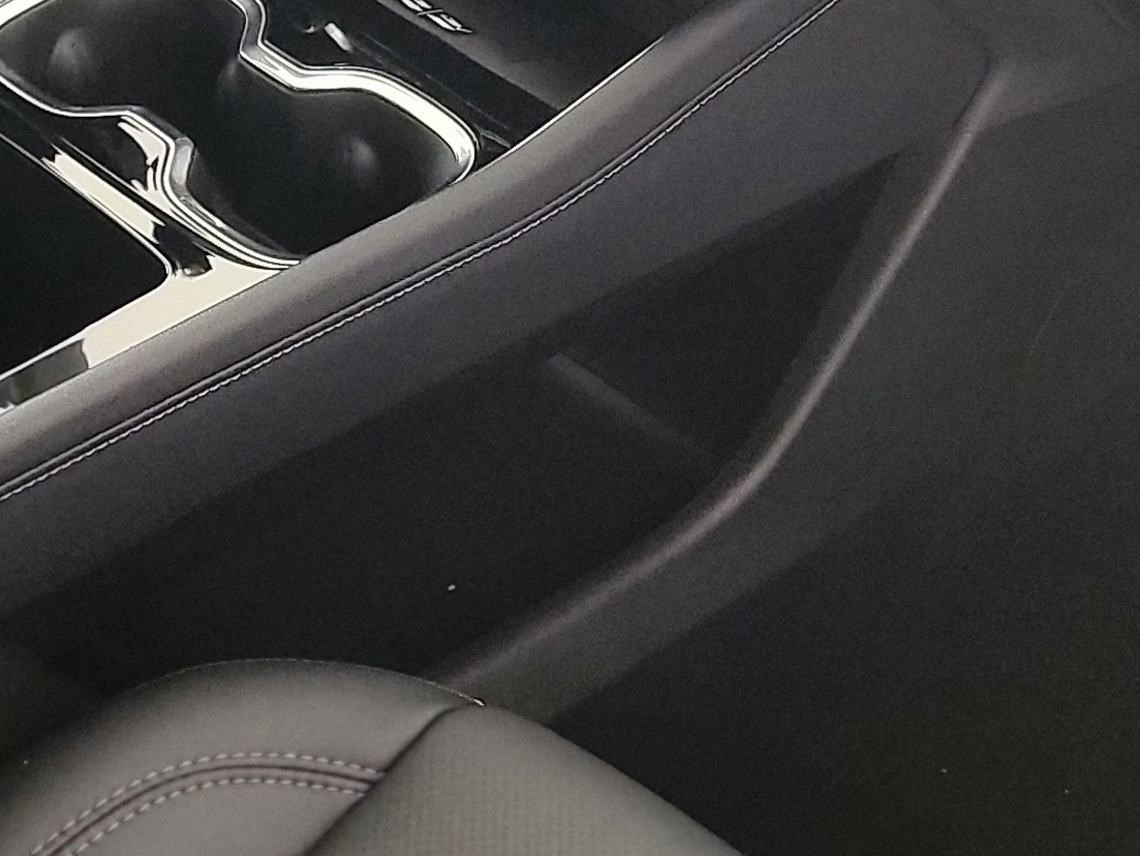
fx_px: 2866
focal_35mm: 87
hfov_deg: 22.5
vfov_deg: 16.3
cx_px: 487
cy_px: -147
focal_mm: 6.7
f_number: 1.8
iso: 400
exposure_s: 1/60
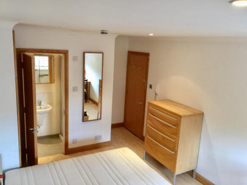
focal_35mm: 29
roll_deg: -3.3
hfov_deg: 61.7
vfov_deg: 48.2
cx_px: 124
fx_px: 207
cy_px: 92
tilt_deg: -13.4
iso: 50
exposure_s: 1/17
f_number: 2.2
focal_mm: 4.15
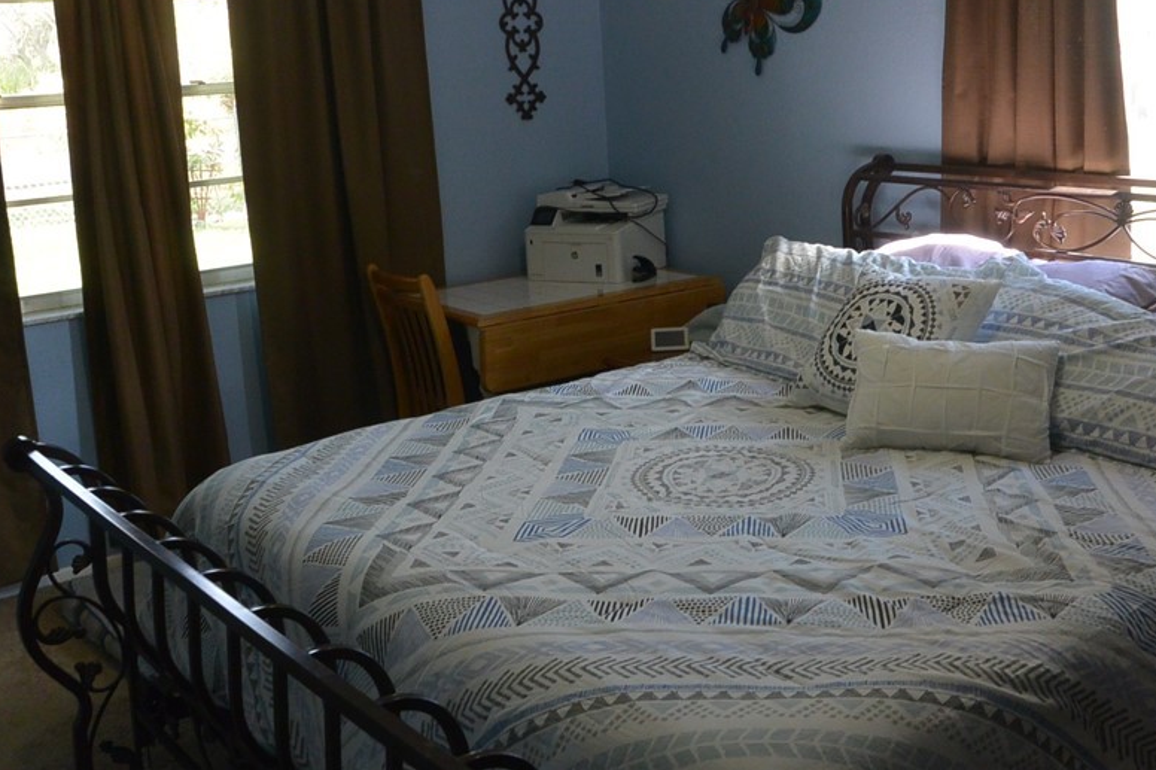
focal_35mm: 42
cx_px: 700
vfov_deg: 31.8
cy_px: 332
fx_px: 1348
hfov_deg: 46.1
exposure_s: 1/40
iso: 400
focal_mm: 11.4
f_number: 3.5
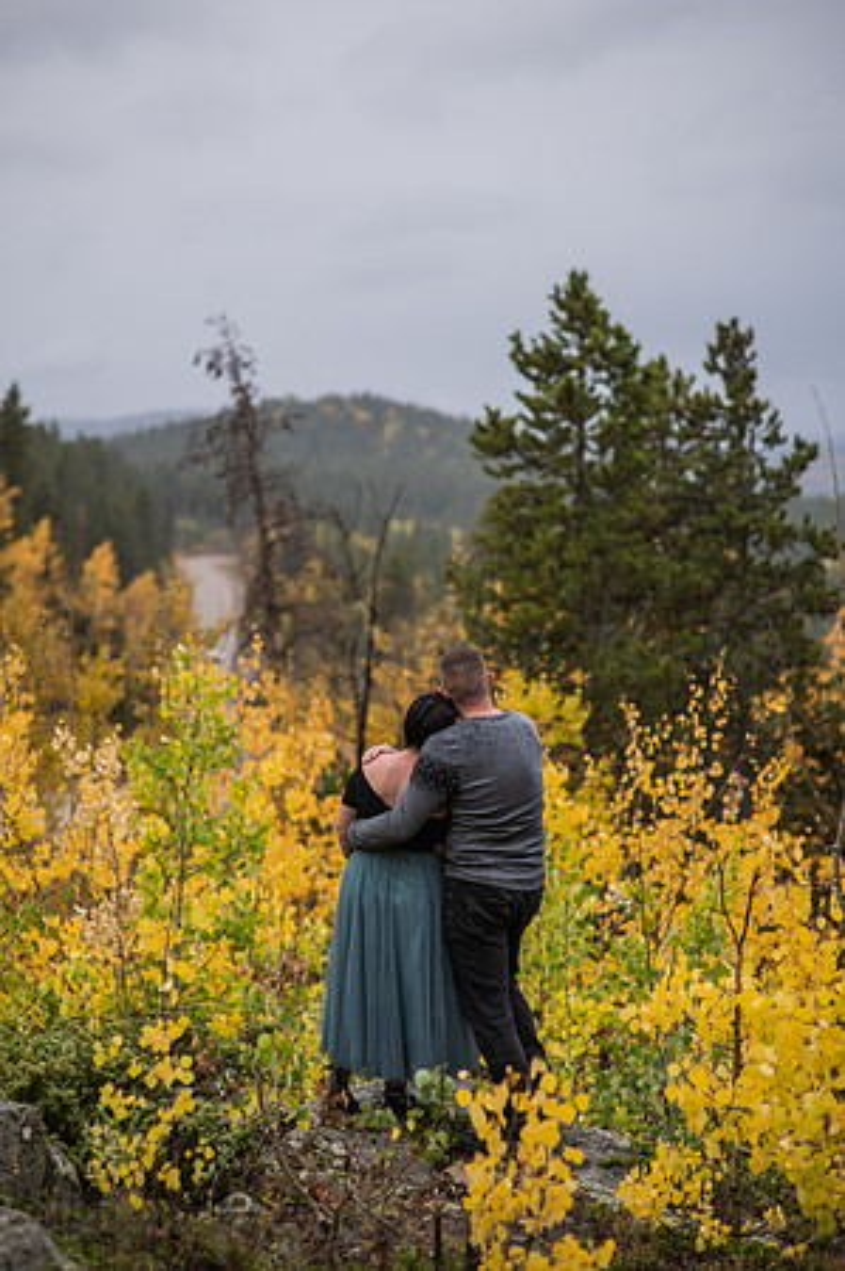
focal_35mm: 85
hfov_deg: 16.0
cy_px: 636
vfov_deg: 23.9
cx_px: 422
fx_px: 2999
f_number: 2.2
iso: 320
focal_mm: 85
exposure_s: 1/320
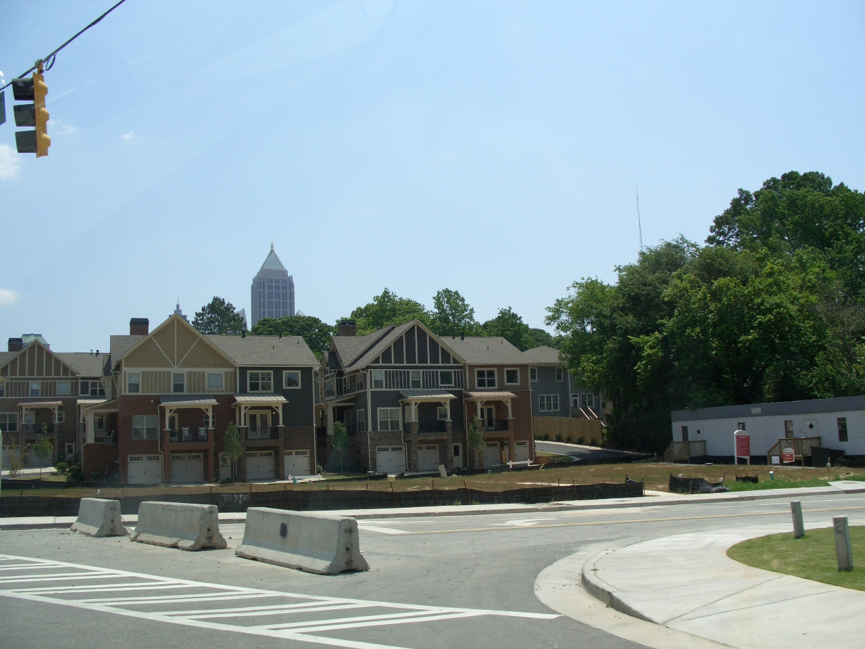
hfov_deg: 55.4
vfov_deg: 42.9
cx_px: 432
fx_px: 825
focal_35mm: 33
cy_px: 324
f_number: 5
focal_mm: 7.1
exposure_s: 1/640
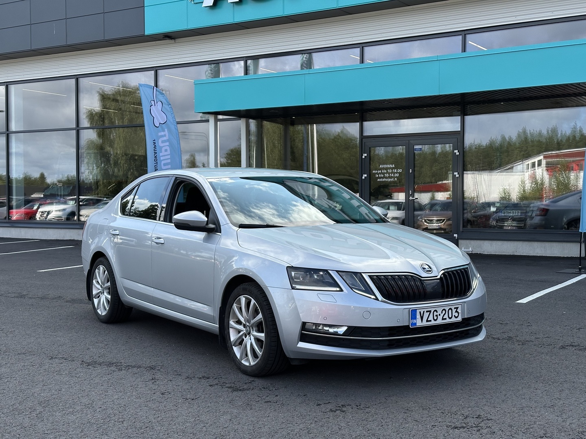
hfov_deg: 39.7
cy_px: 220
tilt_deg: -0.7
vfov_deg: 30.3
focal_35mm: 48
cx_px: 293
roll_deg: -0.7
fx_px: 813
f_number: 1.78
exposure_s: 1/2114
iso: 64
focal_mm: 6.86
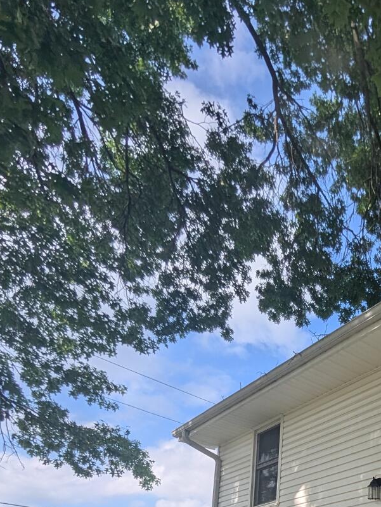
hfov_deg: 39.7
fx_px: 440
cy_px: 557
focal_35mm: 30
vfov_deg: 45.2
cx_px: 402
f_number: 1.7
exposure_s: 1/1672
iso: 50
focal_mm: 2.02
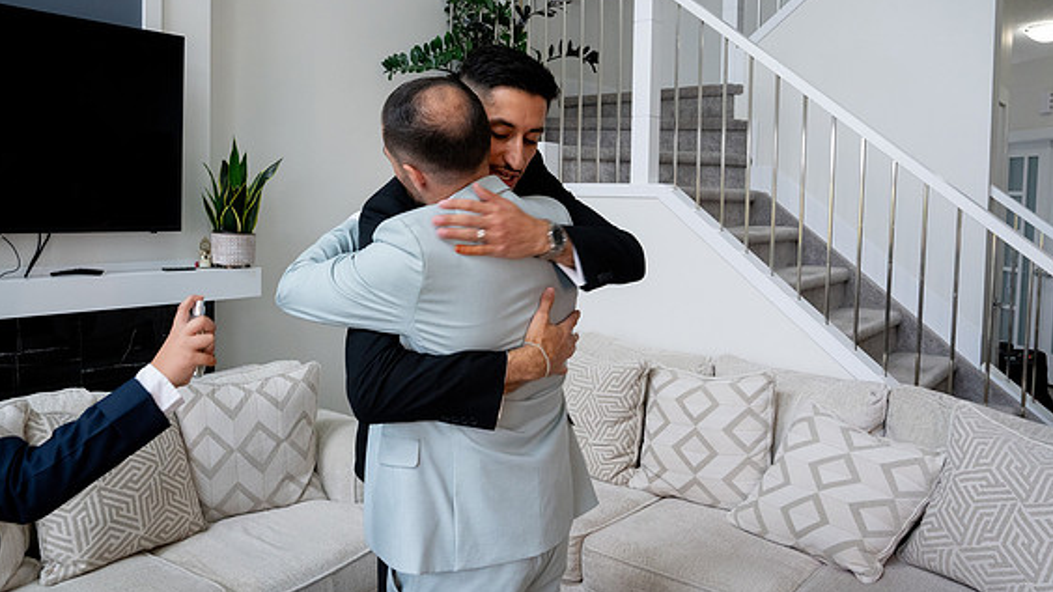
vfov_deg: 41.3
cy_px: 246
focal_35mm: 28
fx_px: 782
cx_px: 528
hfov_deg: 67.9
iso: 3200
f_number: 9
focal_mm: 26
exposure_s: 1/160
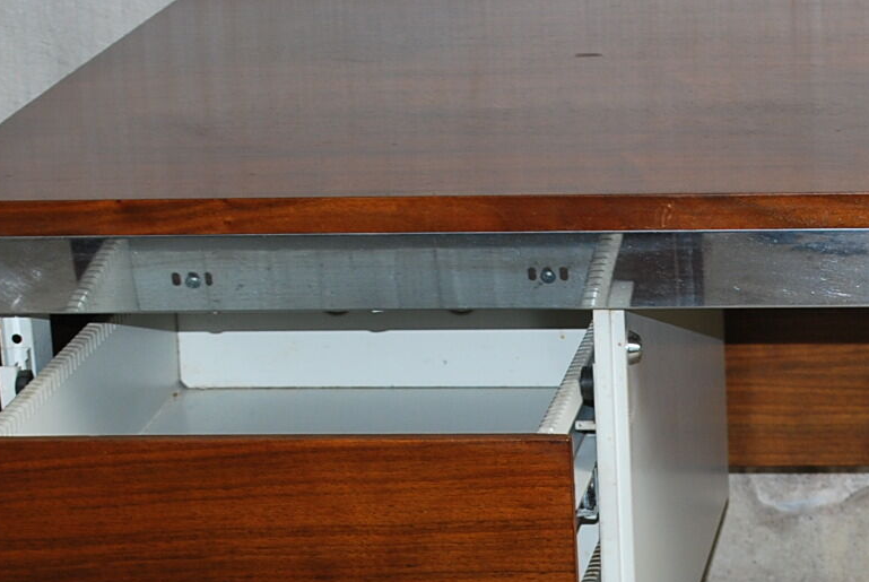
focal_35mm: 136
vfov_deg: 10.0
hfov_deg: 15.0
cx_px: 666
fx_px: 3287
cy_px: 704
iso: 200
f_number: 5.3
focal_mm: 36
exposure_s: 1/60
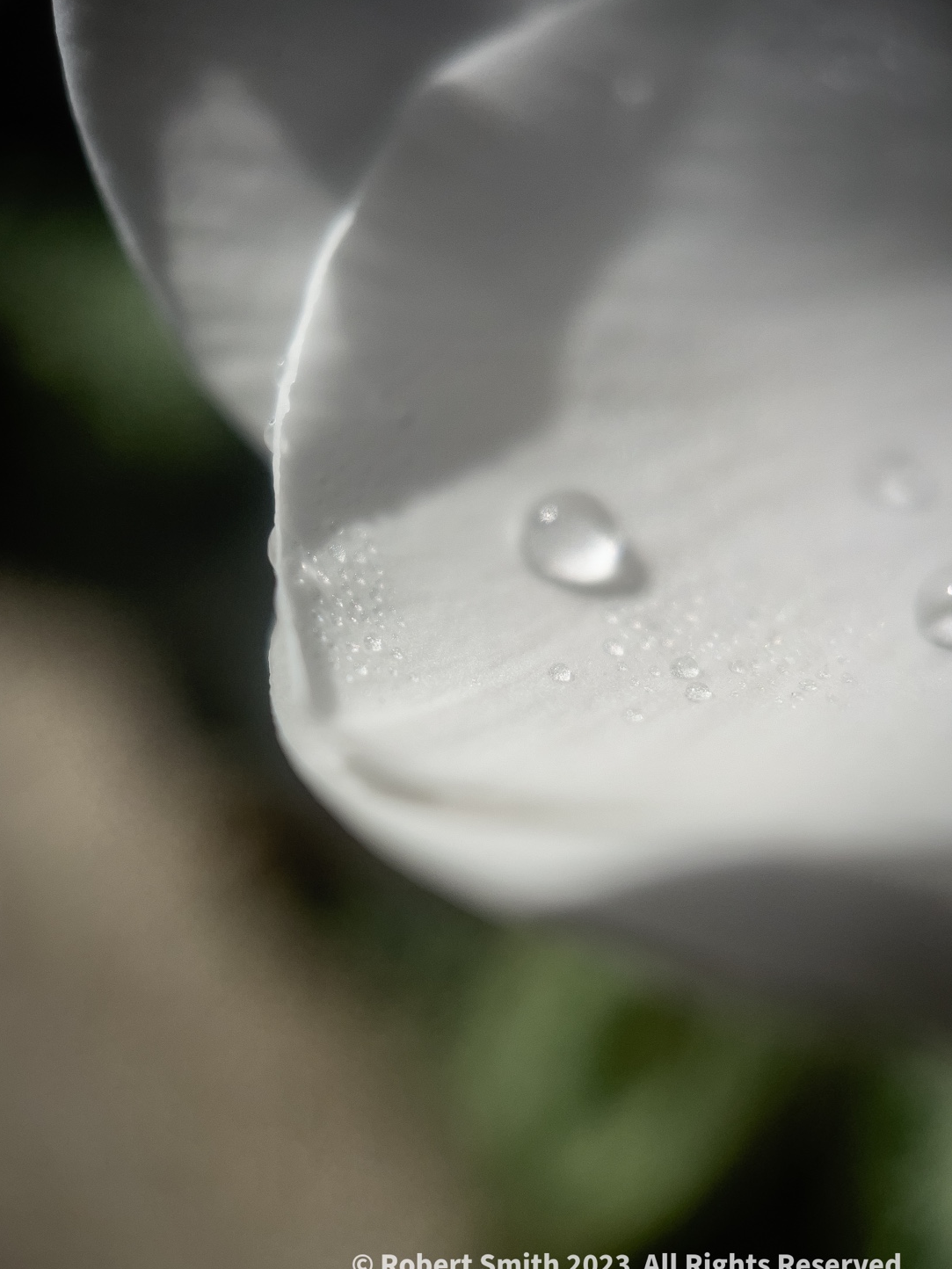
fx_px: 990
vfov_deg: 65.3
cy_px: 633
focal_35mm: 27
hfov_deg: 51.3
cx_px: 461
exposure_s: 1/8000
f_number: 1.6
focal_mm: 5.1
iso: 32
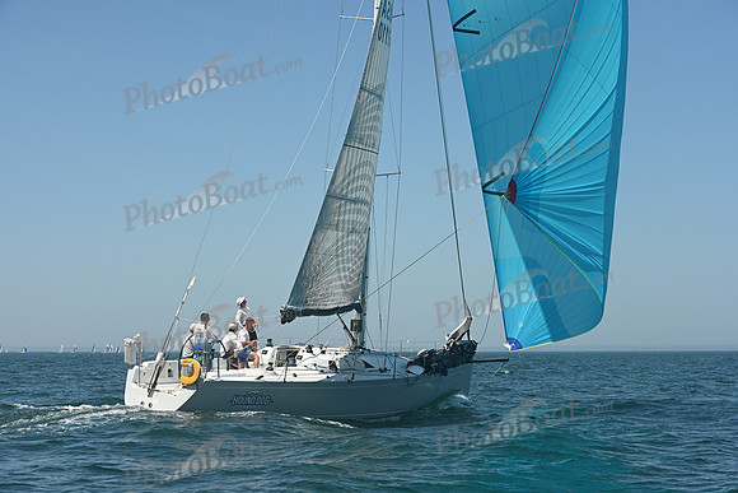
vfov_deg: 19.5
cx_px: 369
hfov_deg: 28.8
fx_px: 1435
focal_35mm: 70
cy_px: 246
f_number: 9
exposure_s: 1/1000
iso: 320
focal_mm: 70
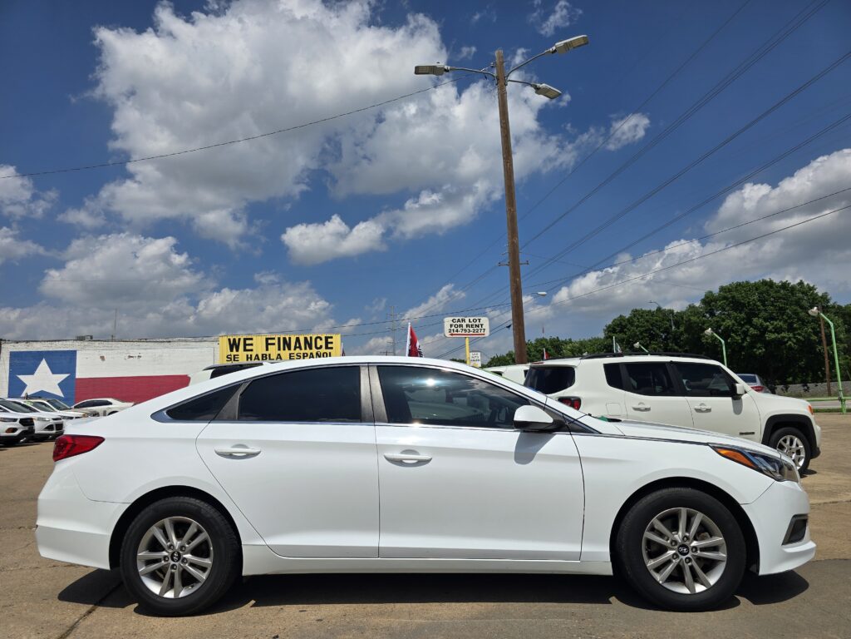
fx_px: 565
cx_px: 426
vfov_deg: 58.9
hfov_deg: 73.9
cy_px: 320
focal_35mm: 23
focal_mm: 6.3
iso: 12
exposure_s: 1/2140
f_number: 1.7
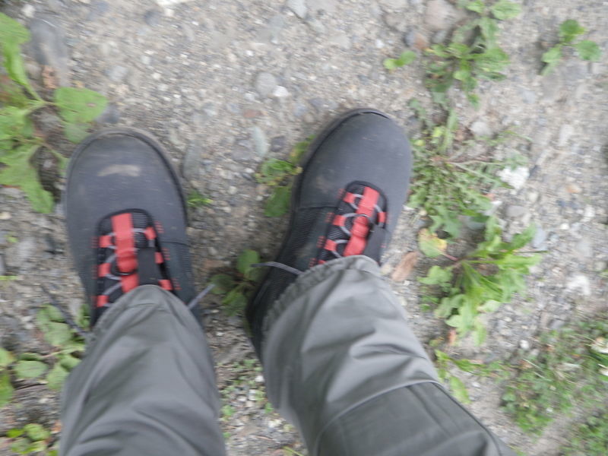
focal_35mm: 28
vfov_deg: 49.7
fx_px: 492
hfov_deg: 63.4
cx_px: 304
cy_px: 228
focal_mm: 5
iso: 80
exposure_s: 1/100
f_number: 3.5
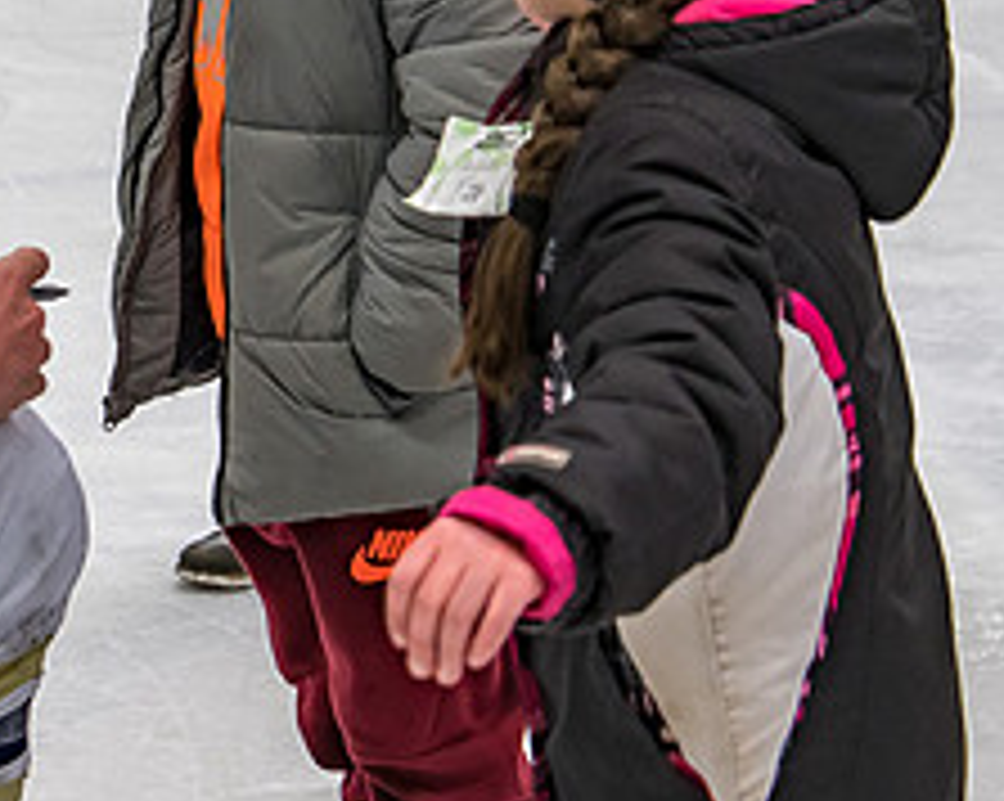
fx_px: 5136
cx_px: 111
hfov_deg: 11.1
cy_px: 26
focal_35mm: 173
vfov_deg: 8.9
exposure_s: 1/250
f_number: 4
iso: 360
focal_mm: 42
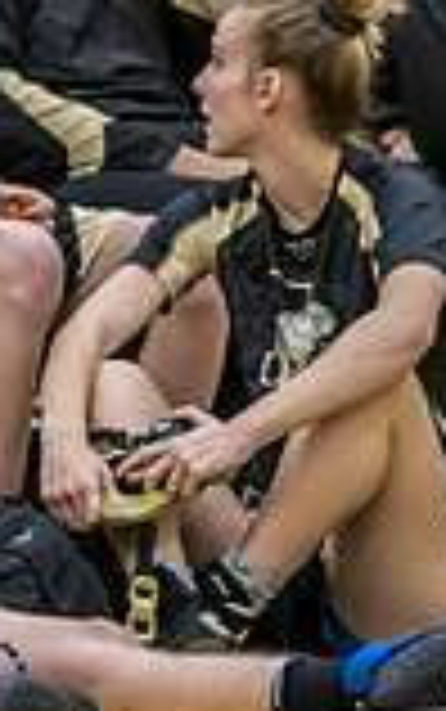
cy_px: 245
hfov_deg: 2.3
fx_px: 11298
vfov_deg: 3.6
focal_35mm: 582
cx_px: -392
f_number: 1.8
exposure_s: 1/640
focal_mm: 75
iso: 3200
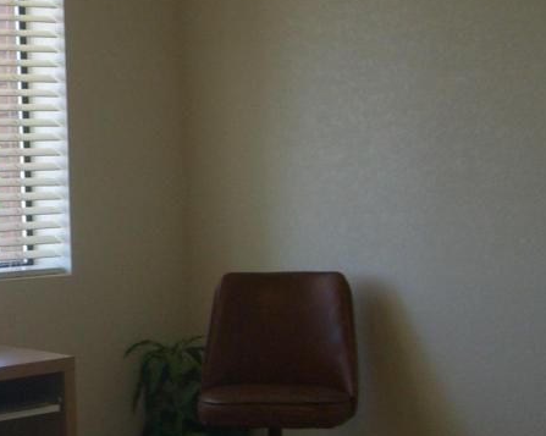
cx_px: -13
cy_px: 304
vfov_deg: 18.0
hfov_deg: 21.6
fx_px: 1373
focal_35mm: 85
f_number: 2.7
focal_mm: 6.2
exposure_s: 1/60
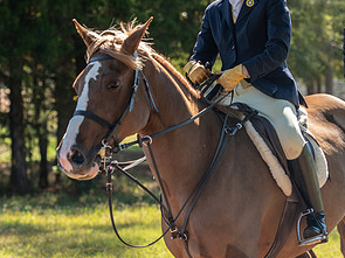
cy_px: 105
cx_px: 237
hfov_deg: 11.6
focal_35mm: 170
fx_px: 1694
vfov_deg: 8.7
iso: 280
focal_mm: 90
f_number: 4
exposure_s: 1/320
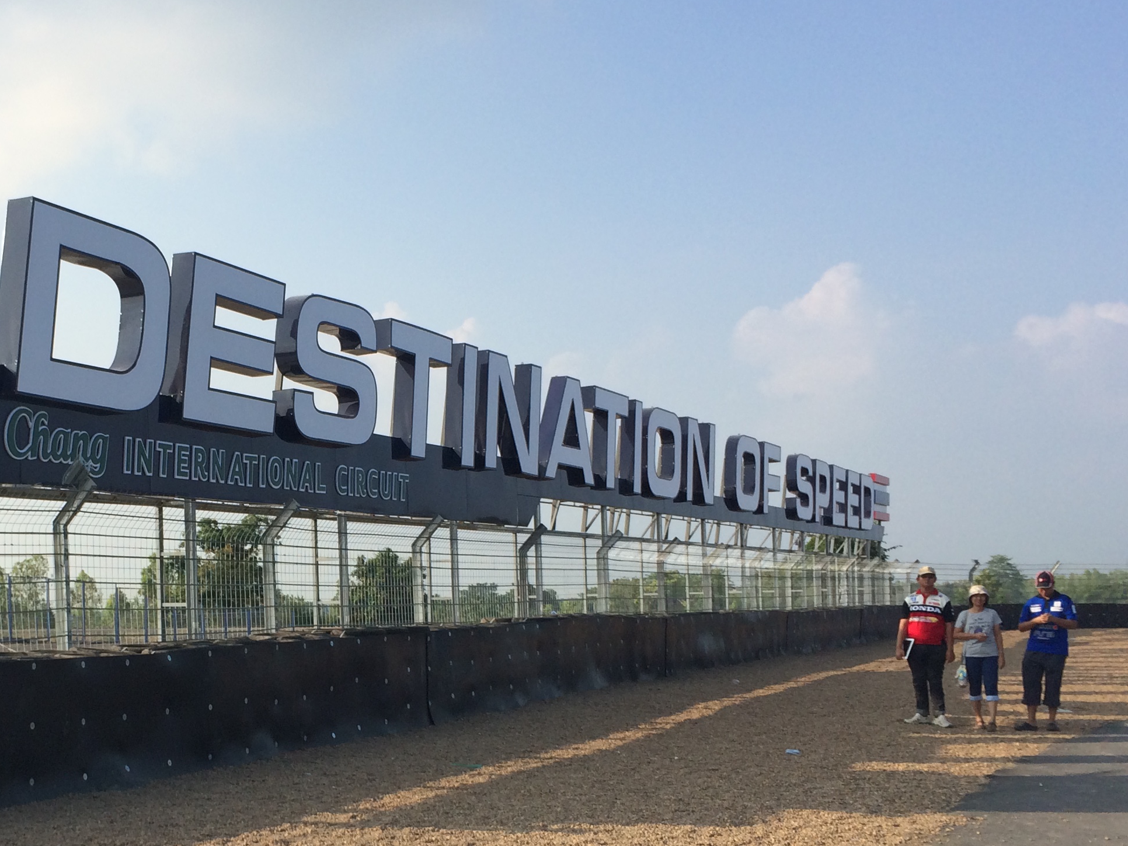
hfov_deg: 37.7
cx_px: 251
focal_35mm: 49
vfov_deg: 29.4
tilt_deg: +0.0
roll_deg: +2.4
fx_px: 1597
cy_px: 580
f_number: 2.2
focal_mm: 4.15
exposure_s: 1/1520
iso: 32
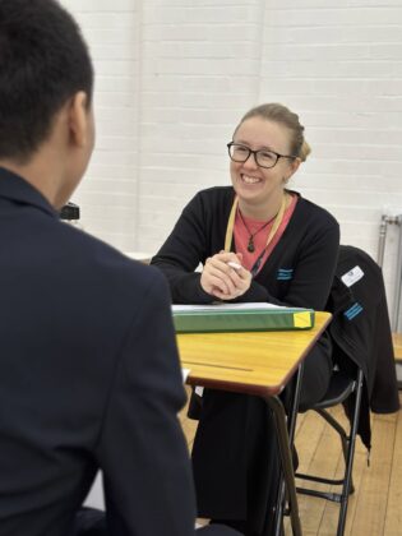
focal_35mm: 48
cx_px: 201
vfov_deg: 39.7
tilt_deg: -7.9
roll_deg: -3.2
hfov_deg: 30.3
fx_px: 743
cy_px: 268
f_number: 1.78
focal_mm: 6.86
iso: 160
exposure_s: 1/50
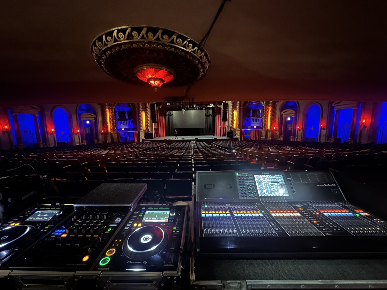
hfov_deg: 102.1
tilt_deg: -7.9
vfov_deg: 85.7
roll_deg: +1.1
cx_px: 194
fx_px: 157
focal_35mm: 14
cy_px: 145
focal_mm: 2.22
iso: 2000
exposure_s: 1/8
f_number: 2.2
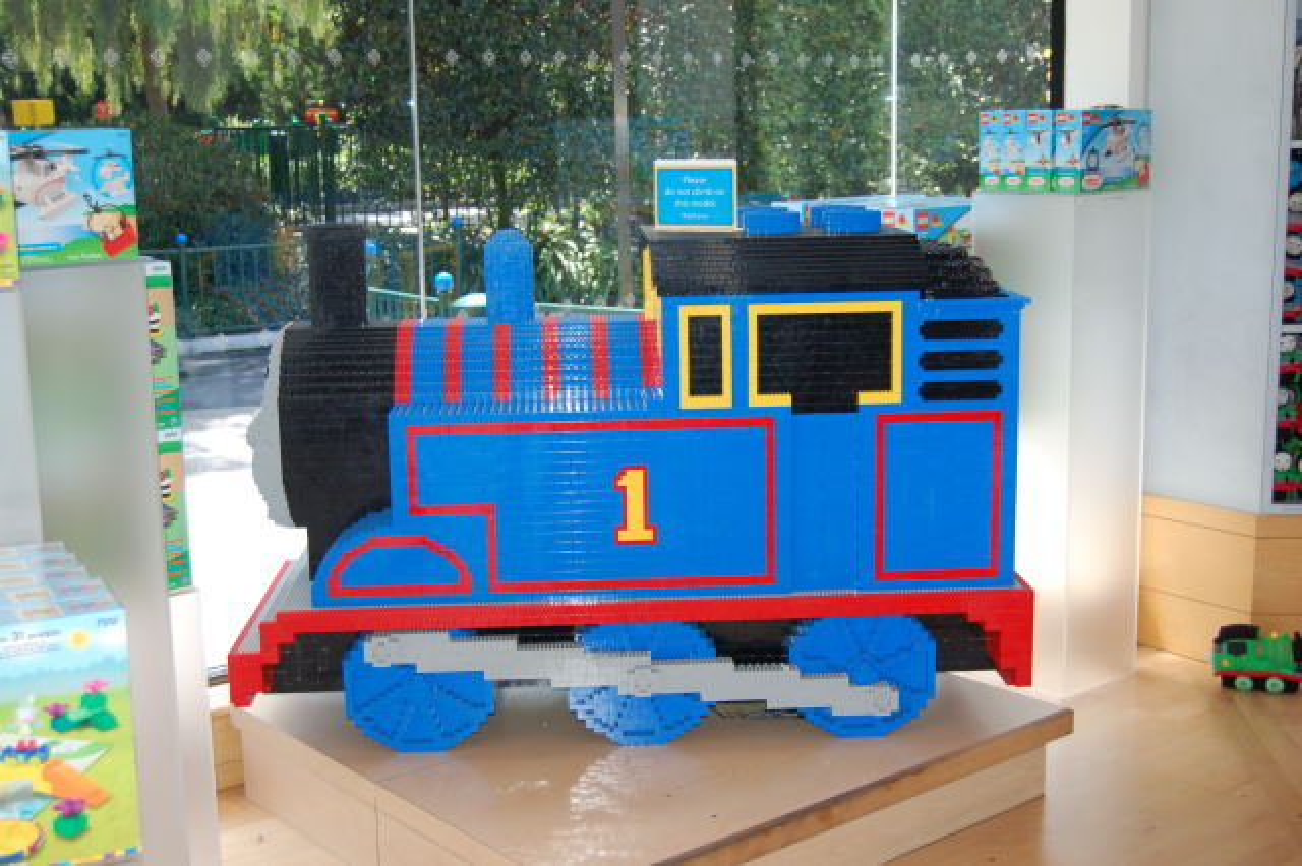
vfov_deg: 28.9
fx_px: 1681
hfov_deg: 42.3
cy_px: 433
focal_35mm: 46
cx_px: 651
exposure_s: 1/250
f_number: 4.5
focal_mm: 31
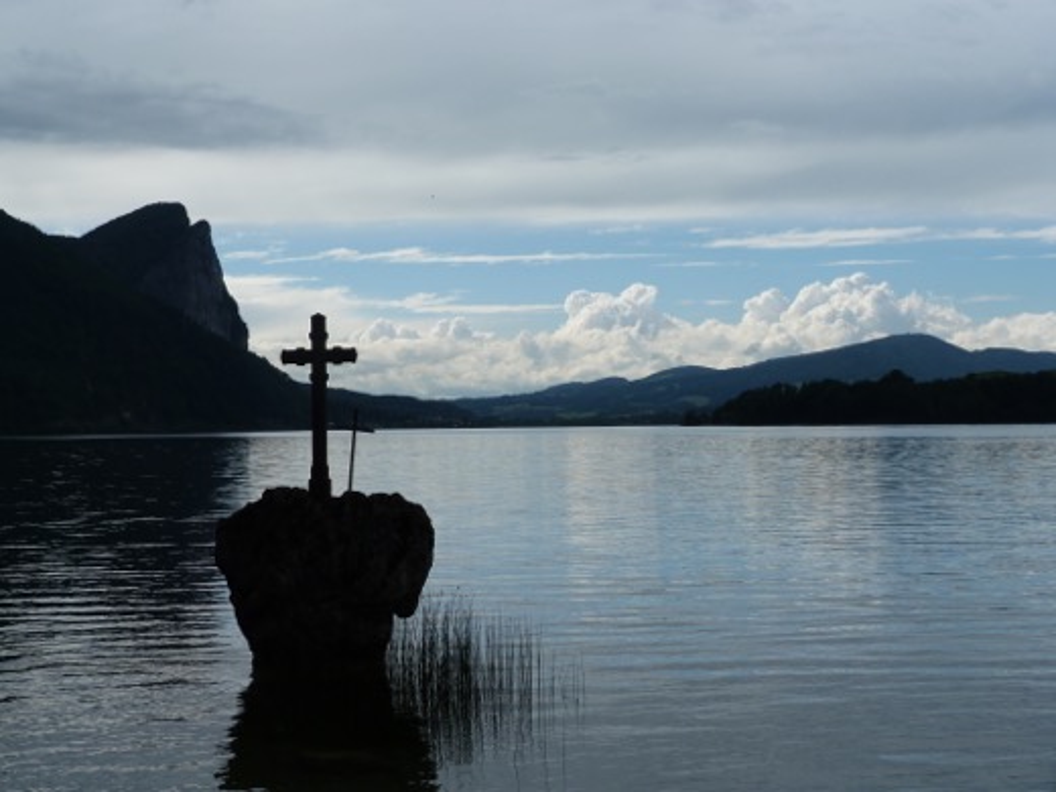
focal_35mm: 61
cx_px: 528
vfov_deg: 24.0
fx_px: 1861
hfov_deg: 31.7
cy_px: 396
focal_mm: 11
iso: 80
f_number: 5.6
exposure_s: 1/640
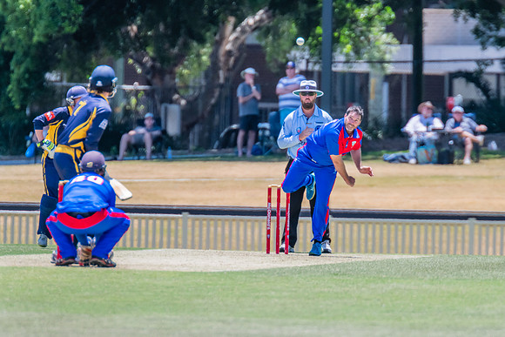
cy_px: 183
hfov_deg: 2.6
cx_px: 333
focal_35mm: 791
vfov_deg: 1.7
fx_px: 11101
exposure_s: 1/2000
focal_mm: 600
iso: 640
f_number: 7.1
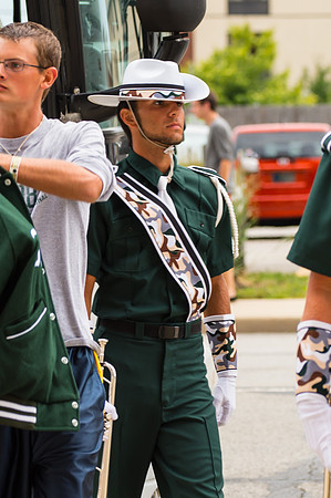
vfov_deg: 8.8
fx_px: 3223
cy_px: 166
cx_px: 154
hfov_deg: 5.9
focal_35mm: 233
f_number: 4.5
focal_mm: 102
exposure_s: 1/160
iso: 400
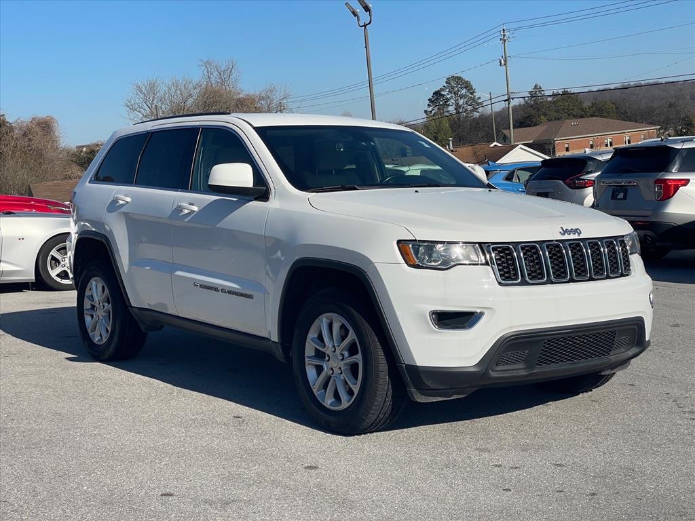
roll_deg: +4.9
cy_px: 260
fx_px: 1044
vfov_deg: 28.0
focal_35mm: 52
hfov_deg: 36.8
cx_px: 348
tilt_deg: -5.9
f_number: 2
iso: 25
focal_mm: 6
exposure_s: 1/2398
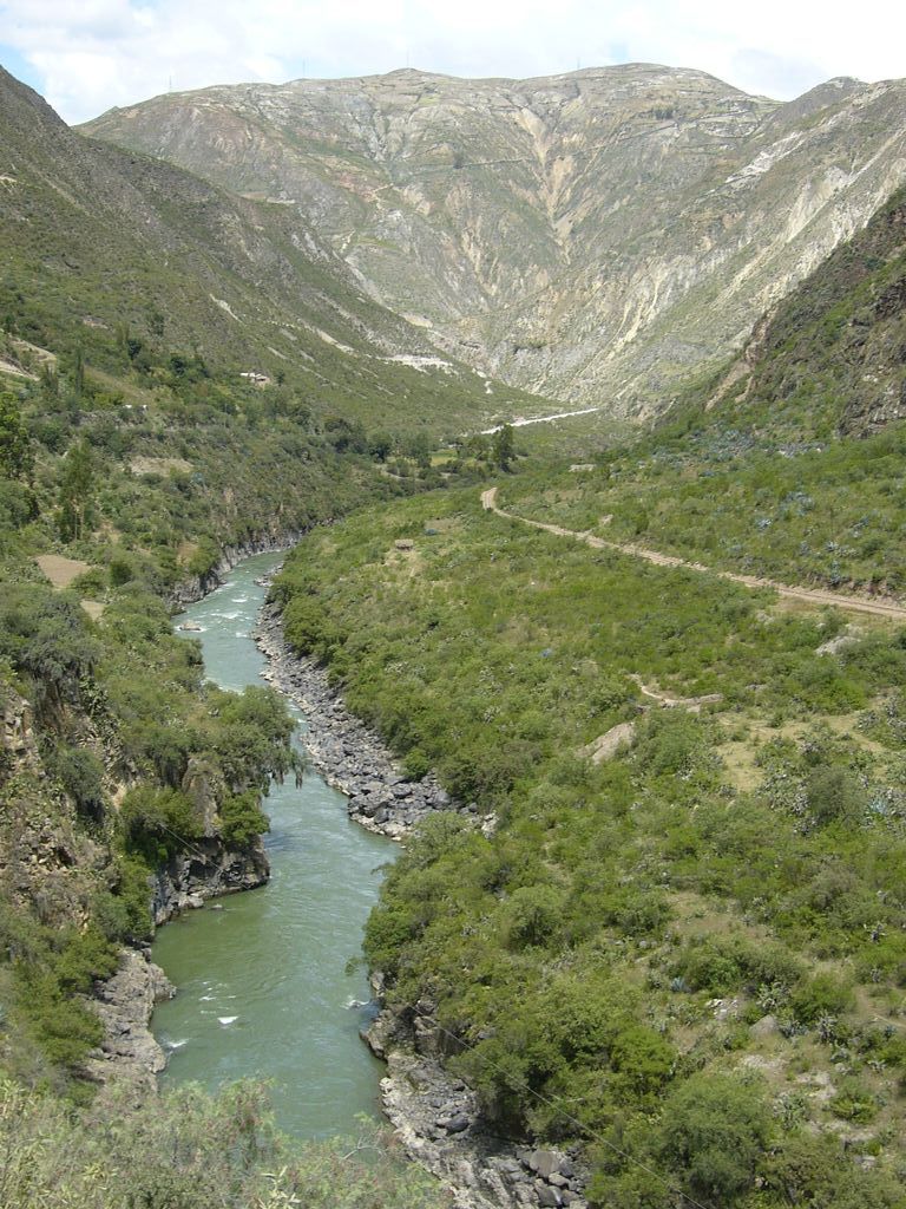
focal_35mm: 53
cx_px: 453
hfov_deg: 27.5
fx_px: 1850
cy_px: 604
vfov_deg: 36.2
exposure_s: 1/80
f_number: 9.7
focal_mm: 8.8
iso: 50
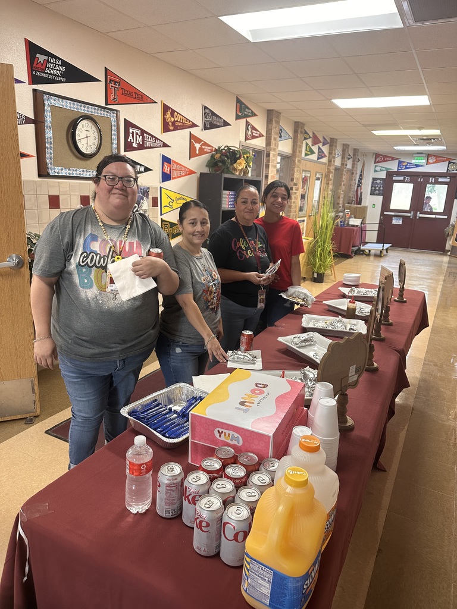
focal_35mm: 24
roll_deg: -3.2
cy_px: 304
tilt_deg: -16.0
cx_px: 228
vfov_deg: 71.6
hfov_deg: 56.8
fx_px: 422
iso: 200
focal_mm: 6.86
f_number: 1.78
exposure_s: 1/60
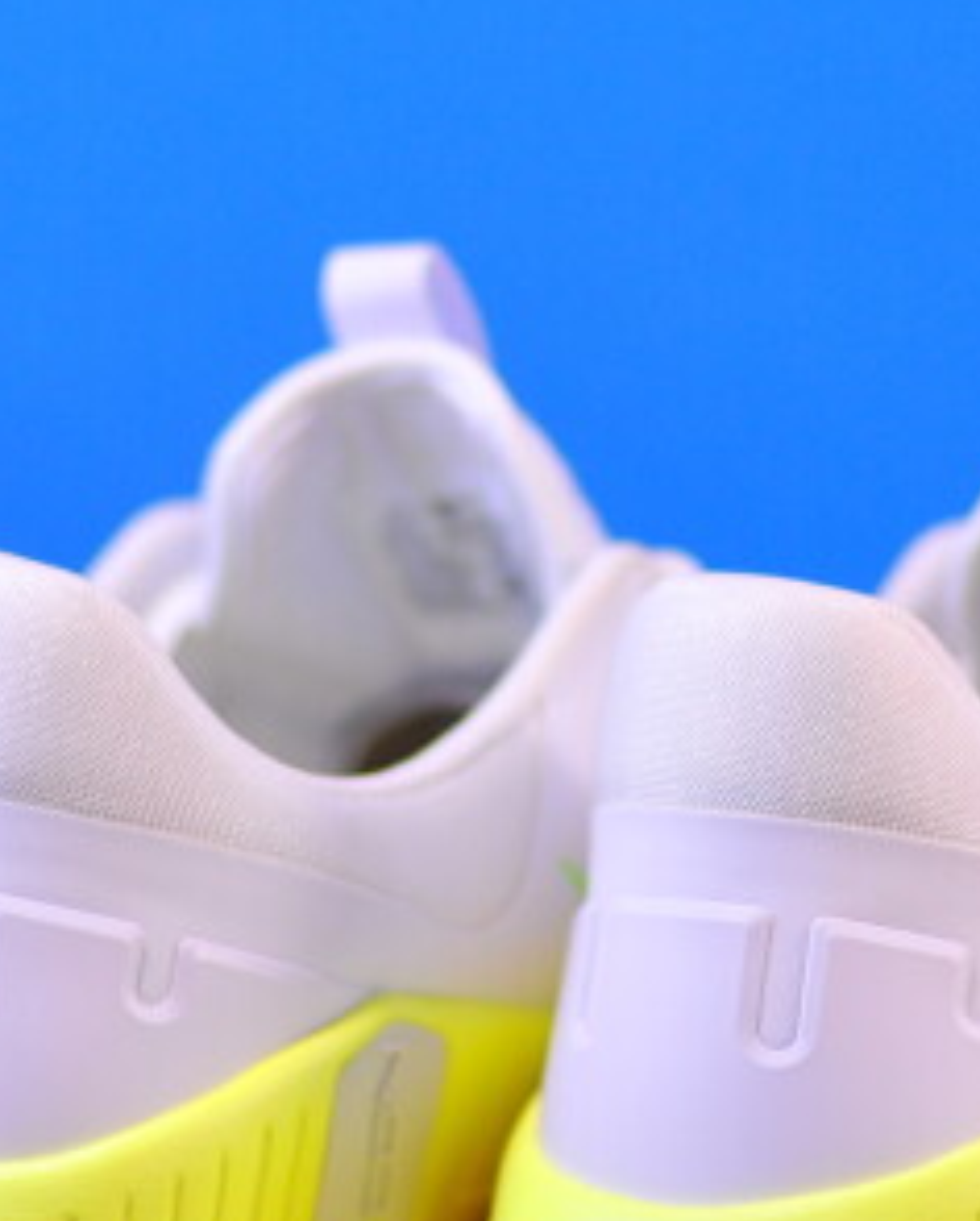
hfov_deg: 8.1
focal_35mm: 191
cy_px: 592
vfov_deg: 10.1
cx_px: 743
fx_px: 6910
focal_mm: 50
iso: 250
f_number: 2
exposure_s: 1/320
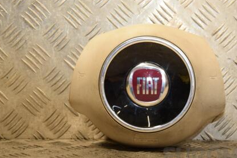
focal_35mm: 82
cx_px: 153
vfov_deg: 16.7
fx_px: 540
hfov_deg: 24.7
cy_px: 80
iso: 800
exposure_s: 1/200
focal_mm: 38
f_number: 5
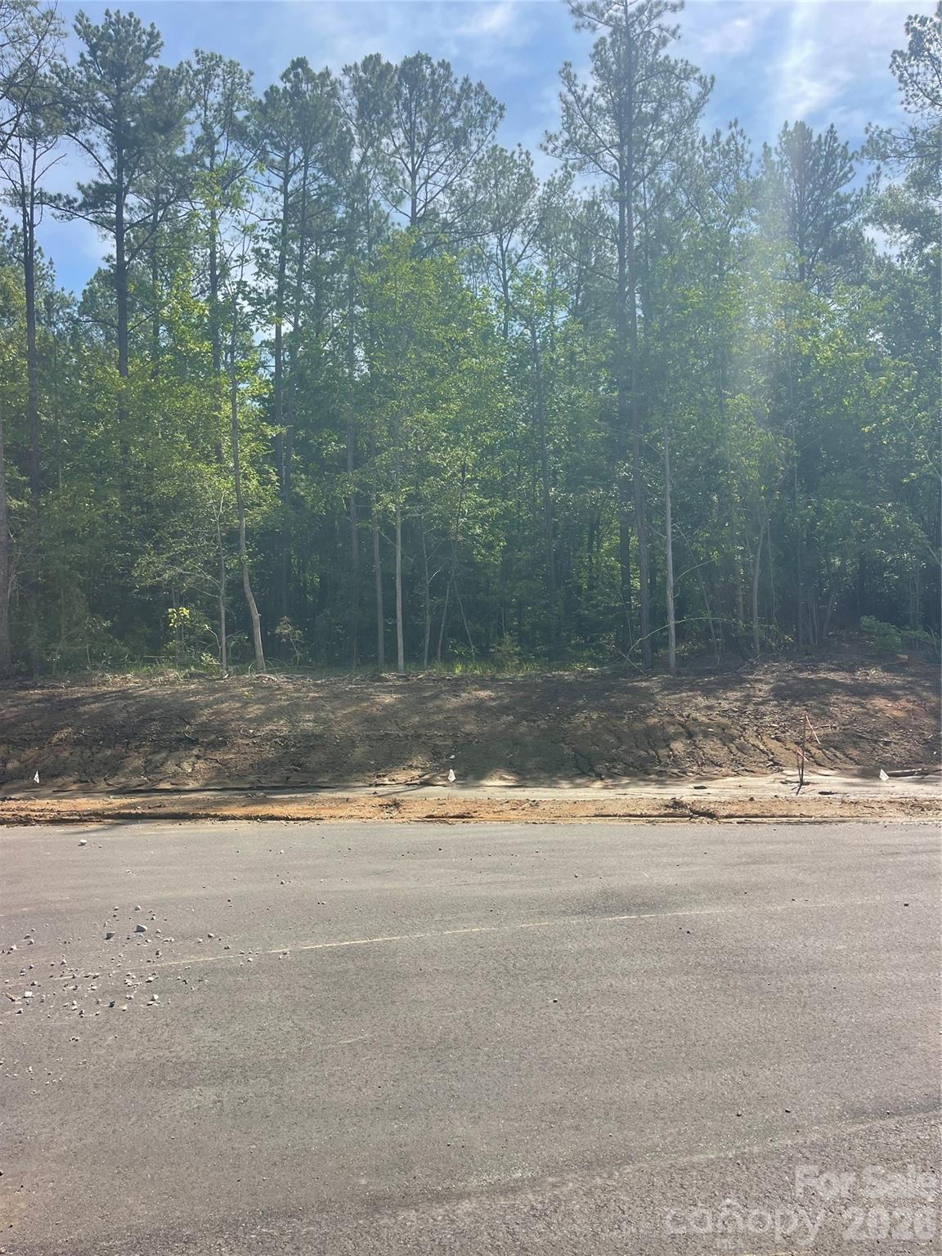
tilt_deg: +0.1
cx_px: 471
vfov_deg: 69.4
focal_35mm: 25
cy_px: 628
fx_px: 907
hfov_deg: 54.9
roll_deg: +0.9
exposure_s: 1/2488
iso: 32
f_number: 1.6
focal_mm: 5.1
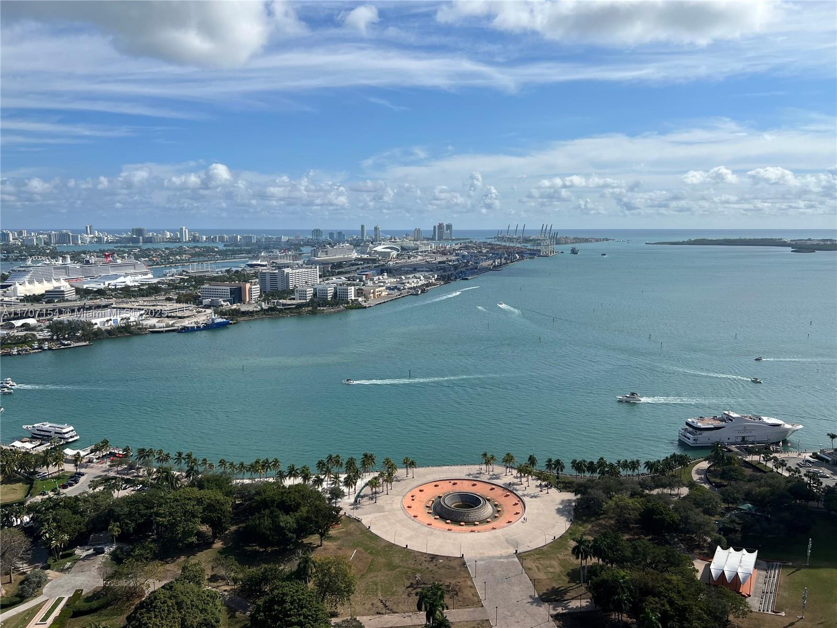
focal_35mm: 26
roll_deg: +0.3
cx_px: 418
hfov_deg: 67.3
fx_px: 629
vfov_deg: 53.1
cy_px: 314
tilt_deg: -9.1
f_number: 1.5
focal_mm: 5.7
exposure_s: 1/7463
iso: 50
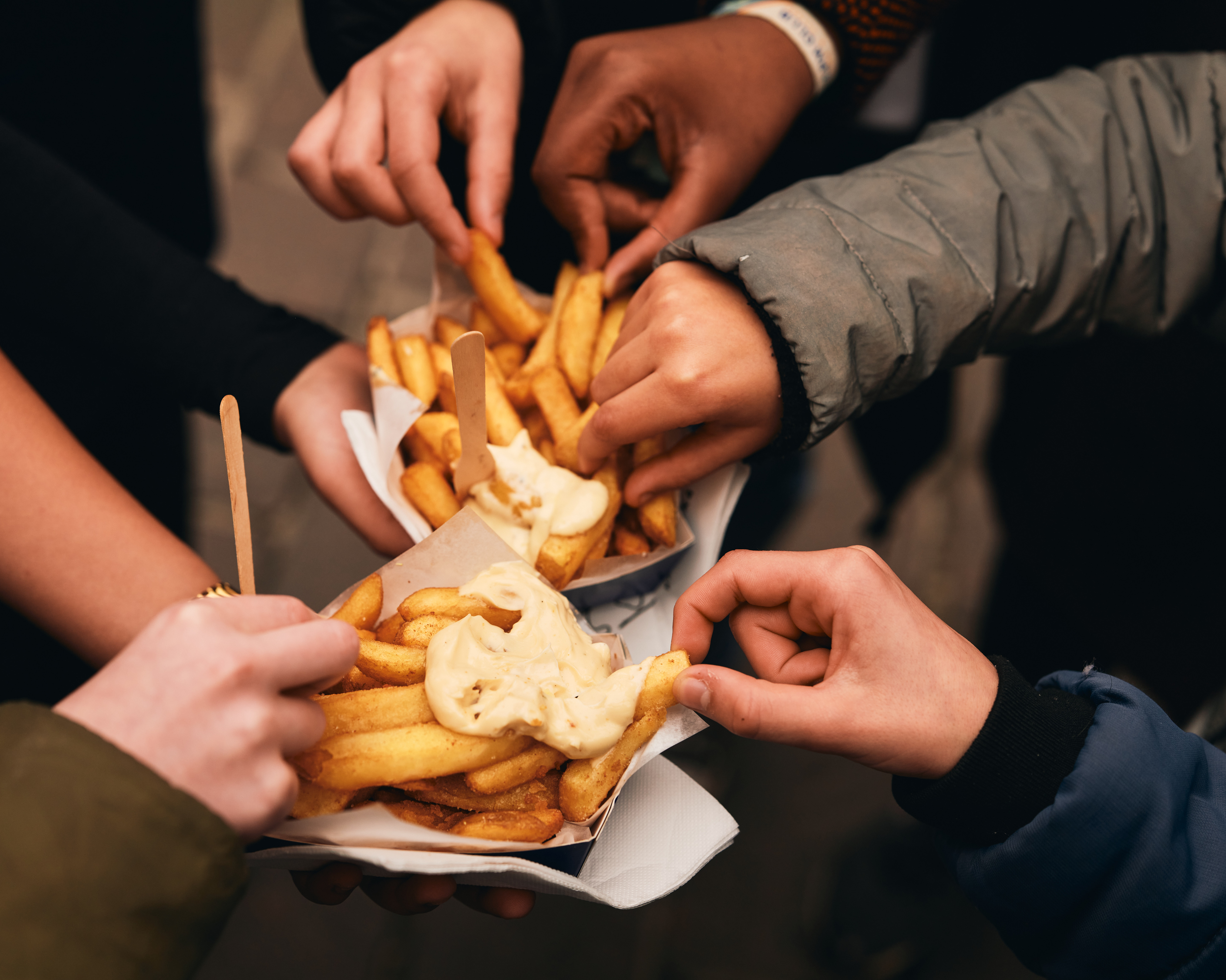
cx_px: 525
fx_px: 2068
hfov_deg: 33.0
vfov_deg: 26.7
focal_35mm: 57
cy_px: 495
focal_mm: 50
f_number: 2.8
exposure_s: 1/2500
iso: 200
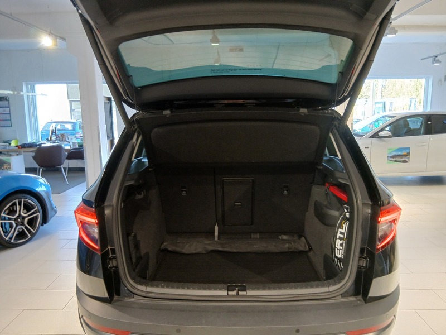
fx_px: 335
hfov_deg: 67.3
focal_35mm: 26
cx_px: 223
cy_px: 168
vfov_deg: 53.1
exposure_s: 1/50
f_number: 1.8
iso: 250
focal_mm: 3.98
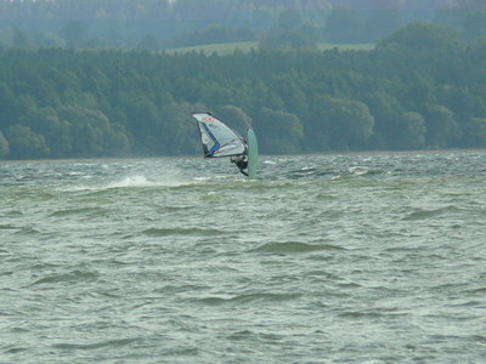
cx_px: 243
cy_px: 182
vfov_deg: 2.3
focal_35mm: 648
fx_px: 9098
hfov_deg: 3.1
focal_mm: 72
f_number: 5.6
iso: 100
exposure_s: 1/320
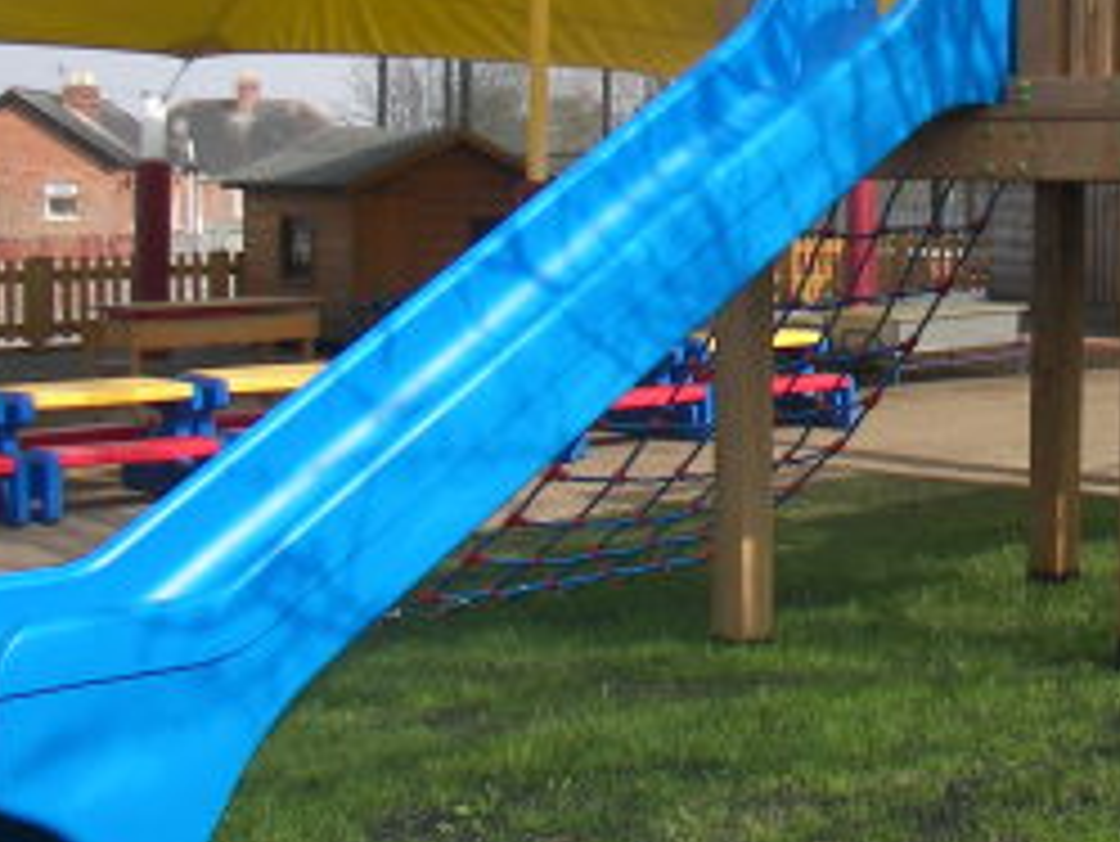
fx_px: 2395
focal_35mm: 74
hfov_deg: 25.5
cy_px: 266
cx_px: 994
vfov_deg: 19.8
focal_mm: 6
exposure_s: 1/500
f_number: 2.8
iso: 50
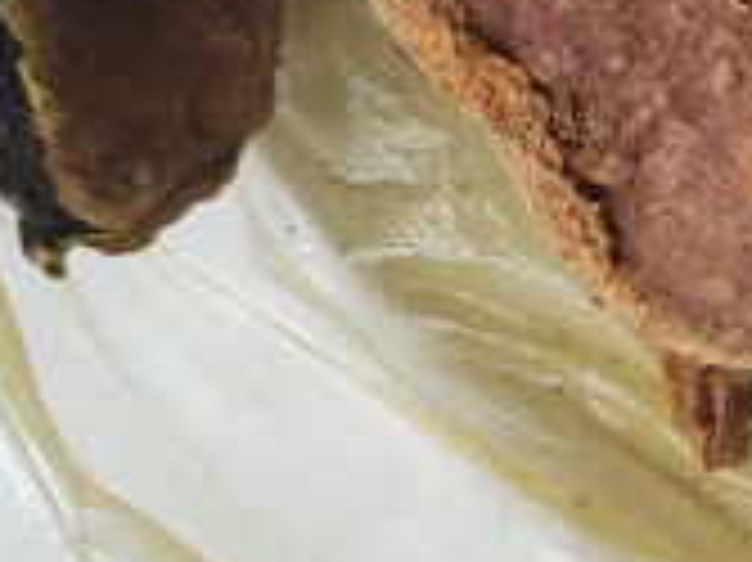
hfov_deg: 16.0
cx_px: 1211
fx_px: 2388
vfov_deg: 13.3
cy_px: 58
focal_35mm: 110
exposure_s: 1/100
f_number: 1.9
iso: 591
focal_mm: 5.52
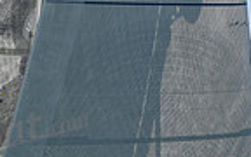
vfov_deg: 4.2
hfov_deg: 6.6
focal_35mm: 307
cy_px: 261
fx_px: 2100
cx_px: -246
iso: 250
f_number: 5.6
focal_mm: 75
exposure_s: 1/800
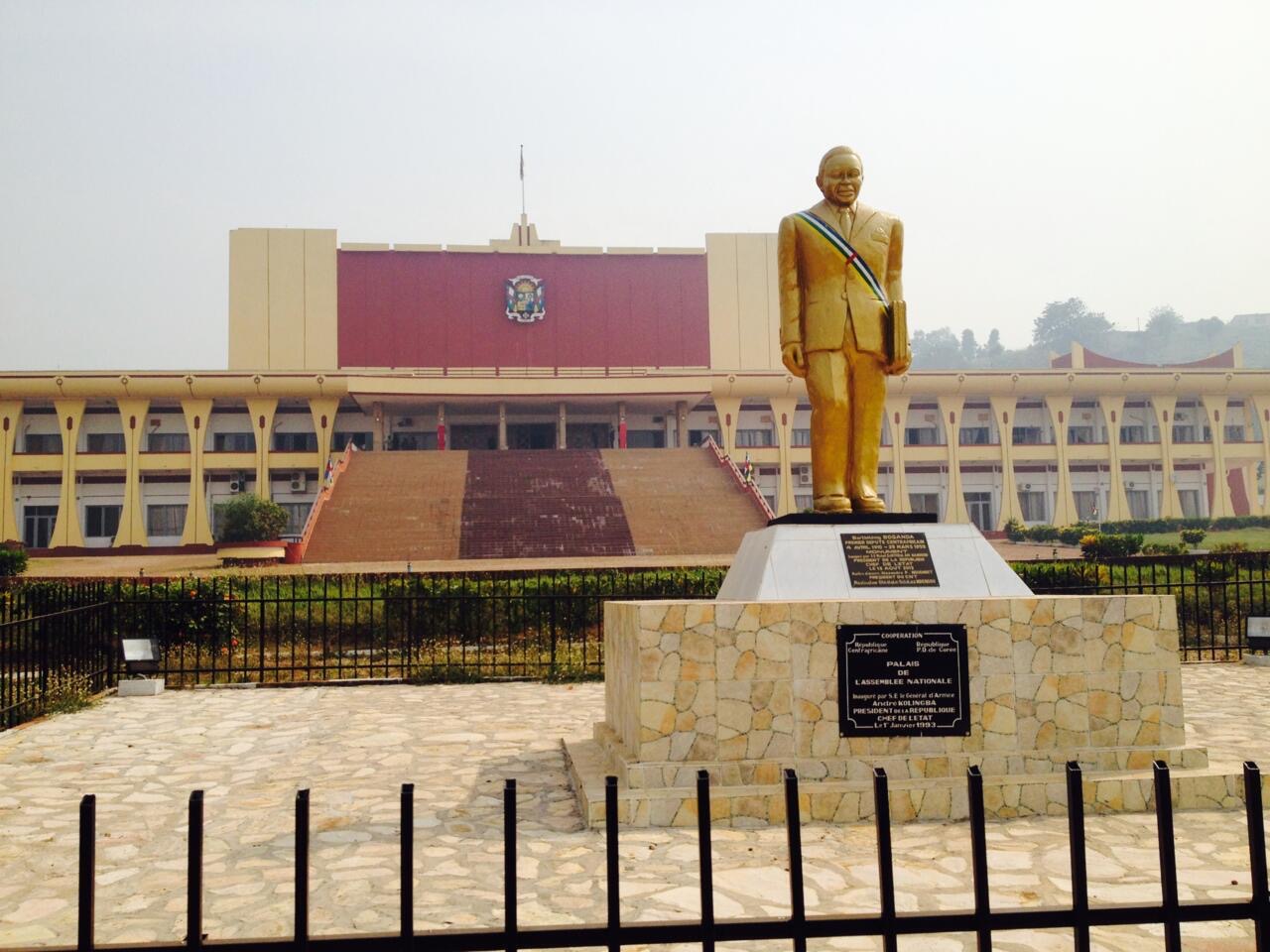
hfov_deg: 52.6
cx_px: 635
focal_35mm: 35
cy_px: 476
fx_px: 1284
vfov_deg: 40.7
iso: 50
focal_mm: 4.28
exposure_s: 1/1577
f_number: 2.4
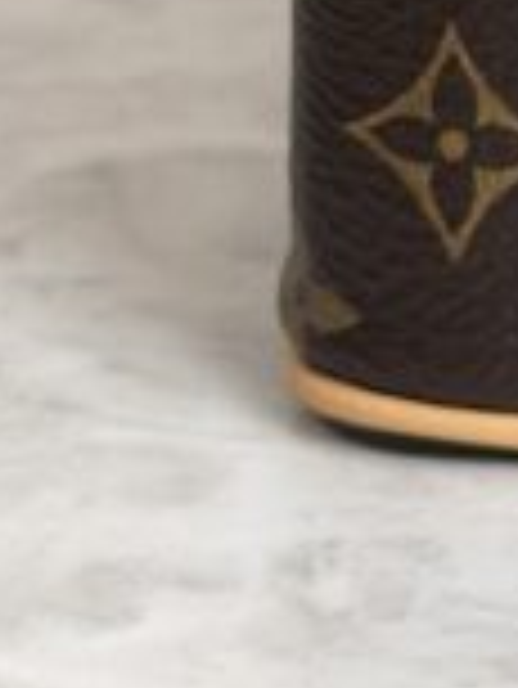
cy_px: -427
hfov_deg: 5.7
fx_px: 5001
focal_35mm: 251
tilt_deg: -14.4
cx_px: 1324
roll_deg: -1.6
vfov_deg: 7.7
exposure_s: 1/120
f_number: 1.78
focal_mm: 6.76
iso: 100
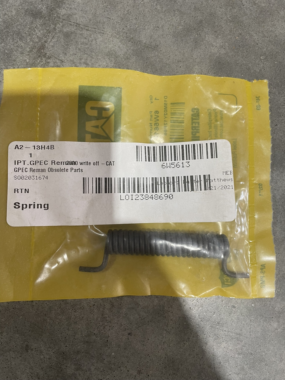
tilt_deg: -86.5
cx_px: 142
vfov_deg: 67.3
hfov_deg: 53.1
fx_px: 285
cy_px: 190
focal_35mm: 26
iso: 80
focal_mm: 4.2
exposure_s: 1/60
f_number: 1.6
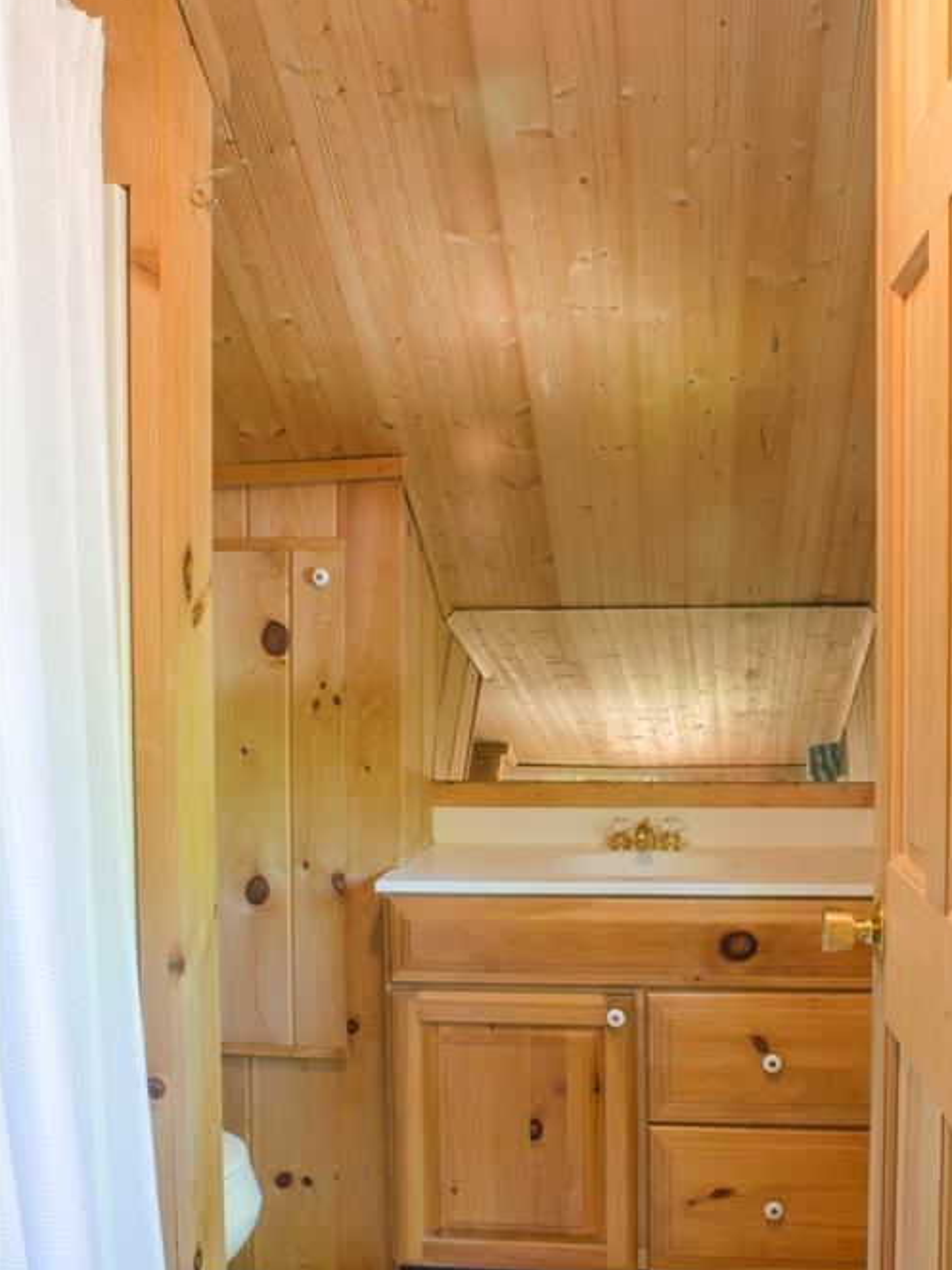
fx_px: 1467
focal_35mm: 40
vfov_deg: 46.7
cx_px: 481
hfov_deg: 35.9
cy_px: 705
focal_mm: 24
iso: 200
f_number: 22
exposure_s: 10
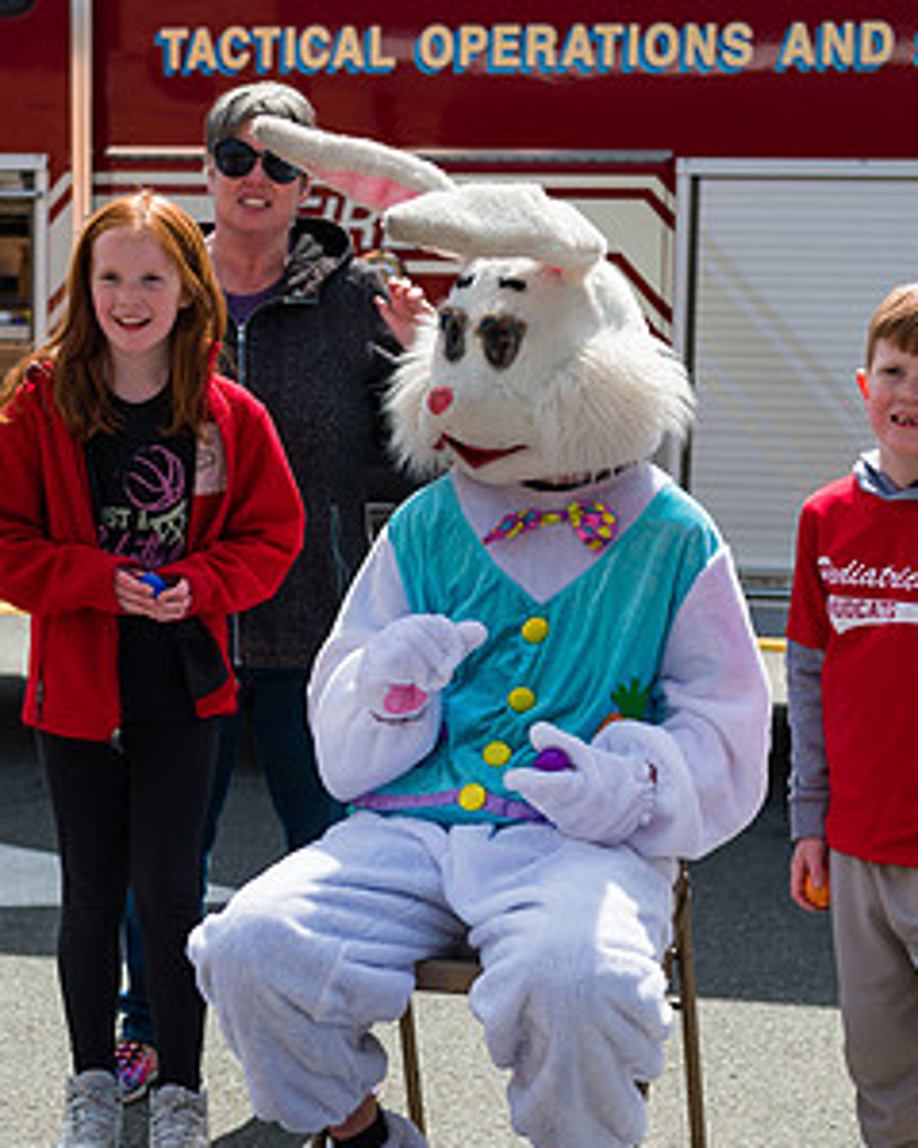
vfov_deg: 23.3
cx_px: 449
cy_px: 676
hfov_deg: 18.7
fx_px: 2786
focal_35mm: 82
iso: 200
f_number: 4
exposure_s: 1/3200
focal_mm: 45
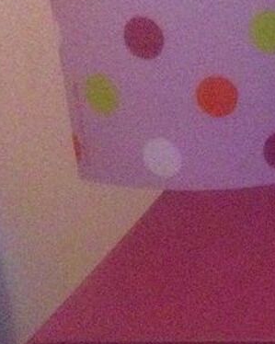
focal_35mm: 108
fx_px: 1099
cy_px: 348
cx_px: 429
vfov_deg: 17.4
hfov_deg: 13.3
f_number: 2.4
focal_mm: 3.3
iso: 800
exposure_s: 1/17
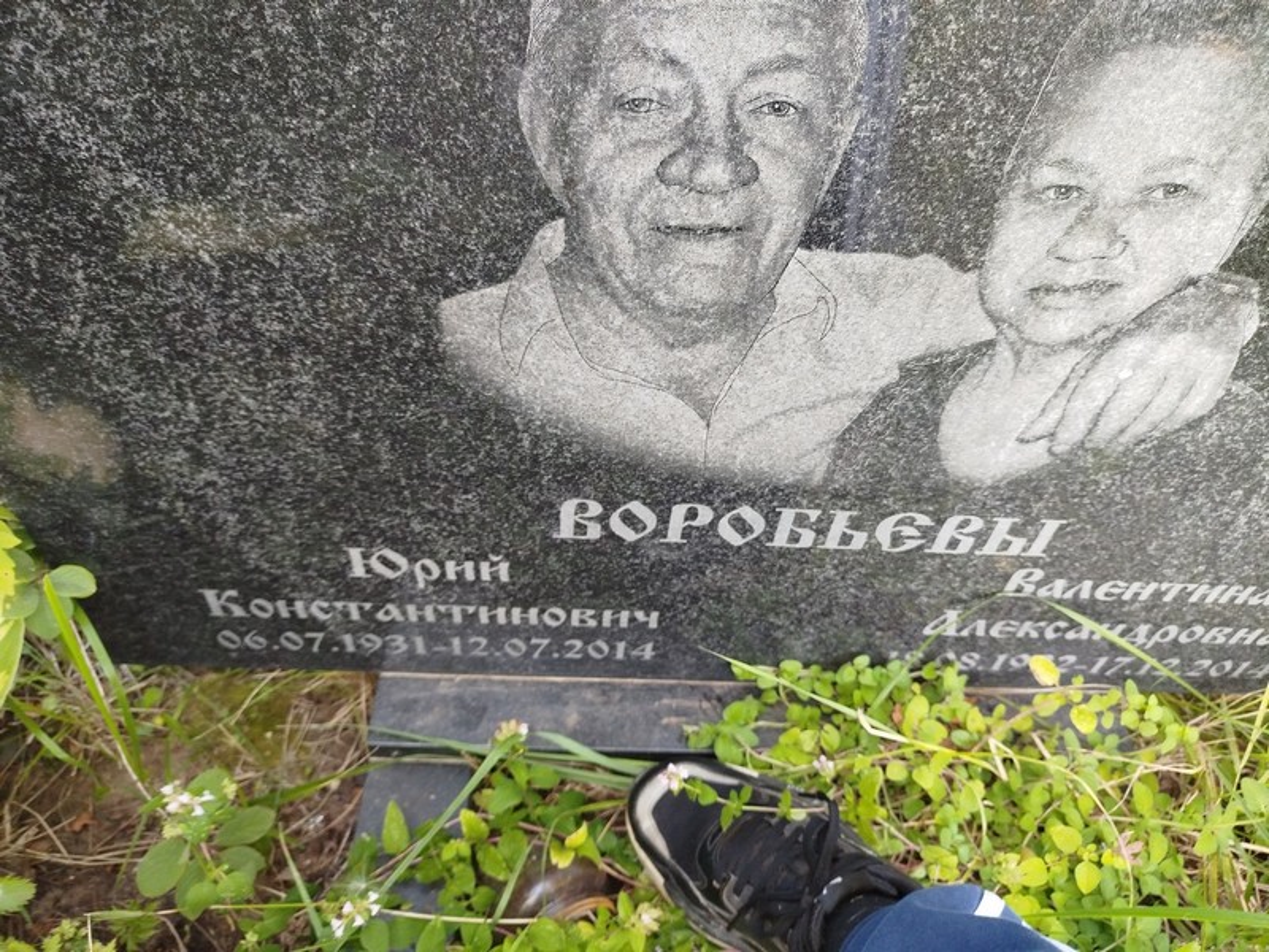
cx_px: 634
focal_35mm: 24
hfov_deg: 71.6
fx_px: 880
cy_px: 476
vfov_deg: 56.8
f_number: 1.7
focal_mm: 5.31
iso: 320
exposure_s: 1/33
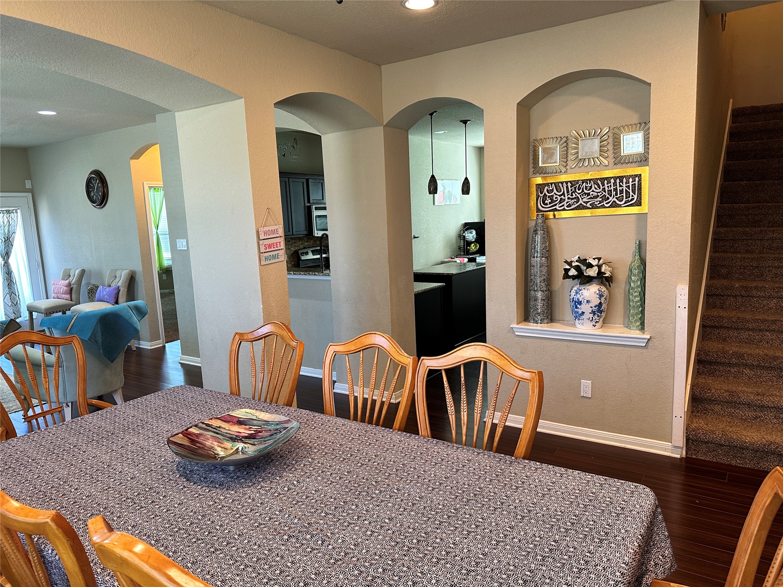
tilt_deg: -8.9
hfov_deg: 71.6
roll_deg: +2.3
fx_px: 543
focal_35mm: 24
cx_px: 392
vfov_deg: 56.8
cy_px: 294
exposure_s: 1/60
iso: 160
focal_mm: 6.86
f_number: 1.78
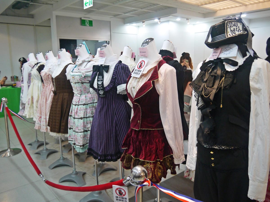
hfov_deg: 63.4
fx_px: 218
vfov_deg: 49.7
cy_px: 101
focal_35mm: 28
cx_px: 135
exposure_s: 1/60
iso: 500
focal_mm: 14
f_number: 3.5
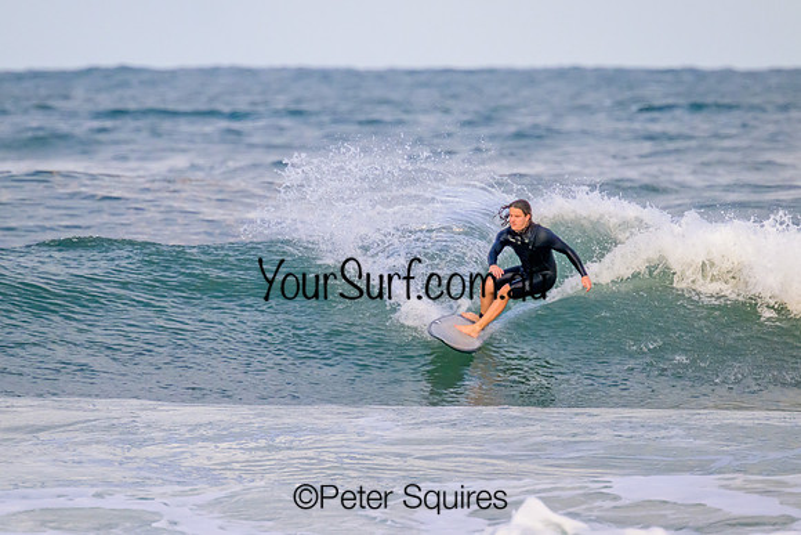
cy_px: 268
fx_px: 18590
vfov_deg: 1.6
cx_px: 400
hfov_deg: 2.5
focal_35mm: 835
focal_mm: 800
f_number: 11
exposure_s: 1/2000
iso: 3600
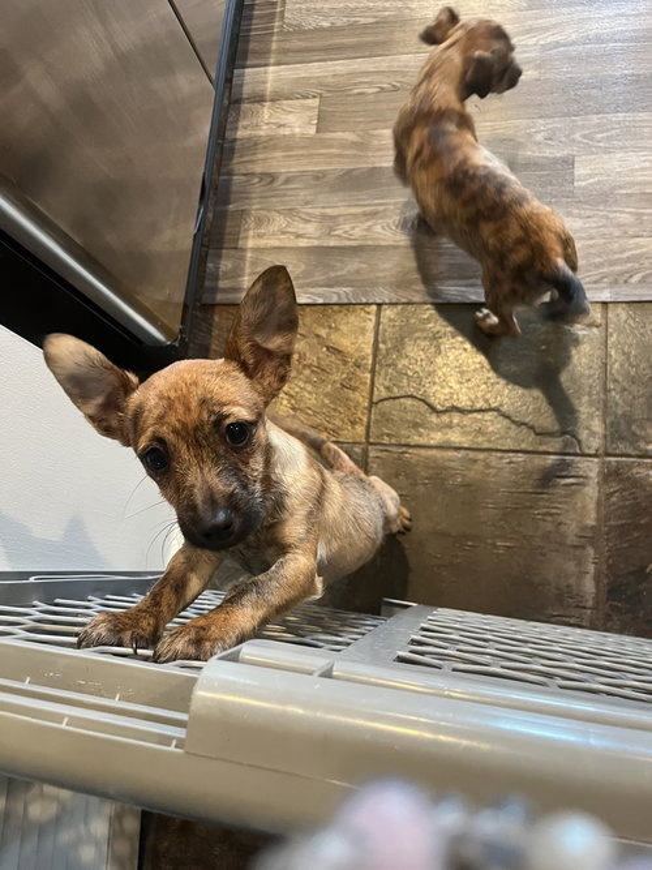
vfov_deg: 67.3
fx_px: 653
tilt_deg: -71.1
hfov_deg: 53.0
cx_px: 326
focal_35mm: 26
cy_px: 435
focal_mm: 5.1
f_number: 1.6
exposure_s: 1/60
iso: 500
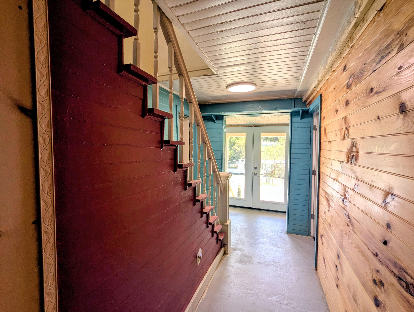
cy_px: 156
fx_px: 192
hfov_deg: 94.4
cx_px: 207
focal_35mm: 16
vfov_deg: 78.2
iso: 68
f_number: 2.2
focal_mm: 2.35
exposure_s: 1/152
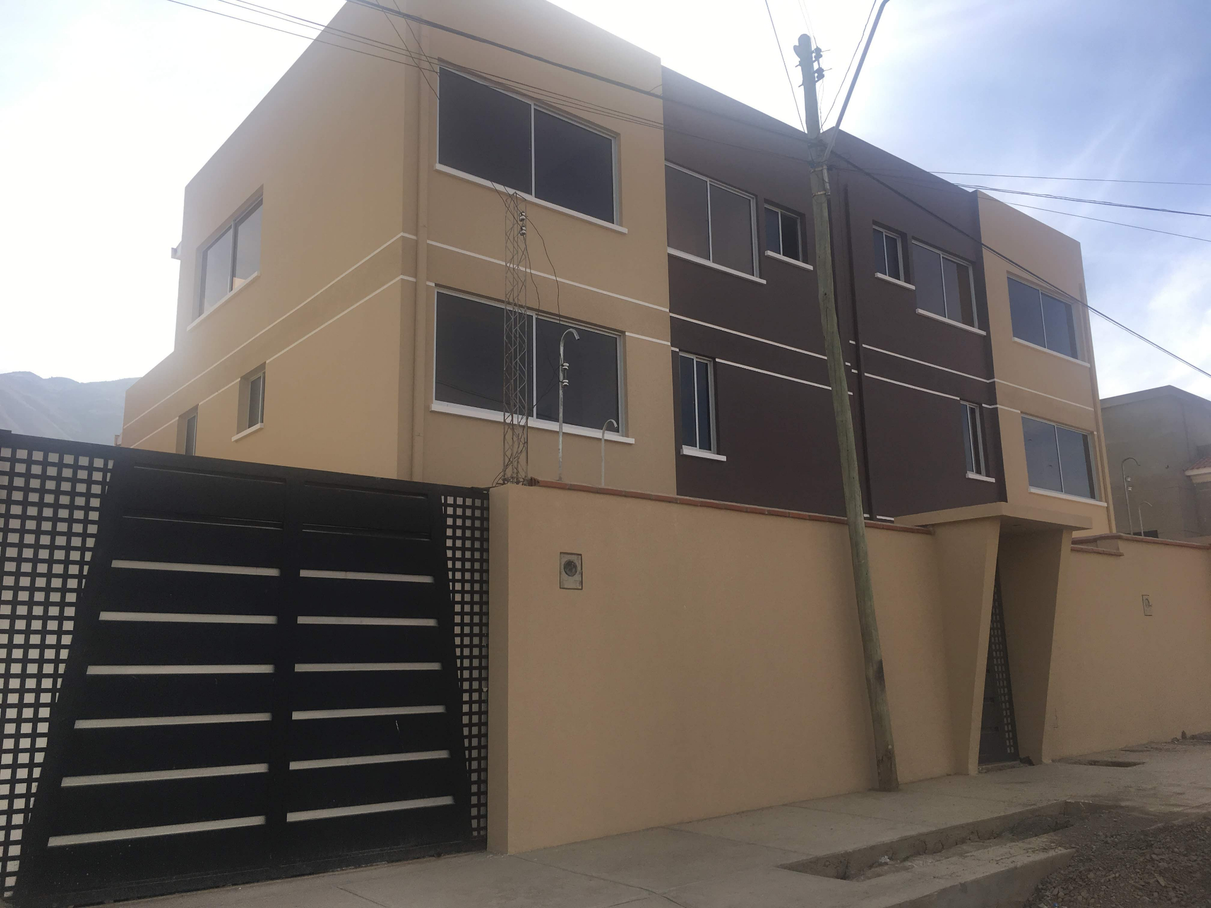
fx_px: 1015
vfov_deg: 48.2
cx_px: 606
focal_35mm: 29
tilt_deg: +12.2
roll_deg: +1.1
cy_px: 454
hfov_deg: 61.7
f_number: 2.2
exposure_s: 1/1068
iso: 25
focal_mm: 4.15
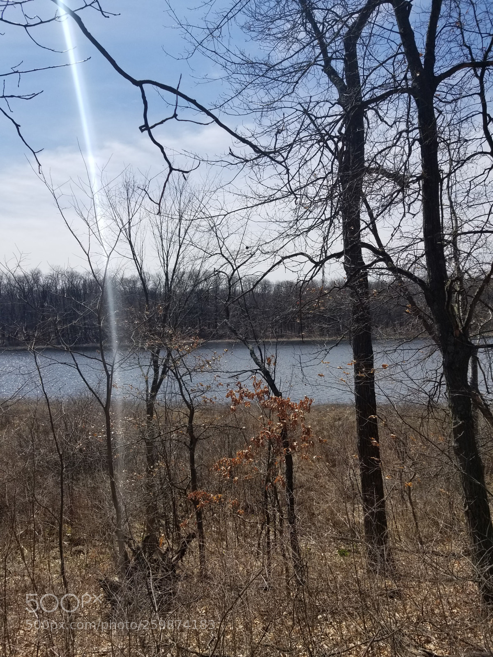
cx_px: 246
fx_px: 494
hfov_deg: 53.1
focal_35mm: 26
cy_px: 328
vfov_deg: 67.3
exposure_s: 1/3848
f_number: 1.7
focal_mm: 4.25
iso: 50
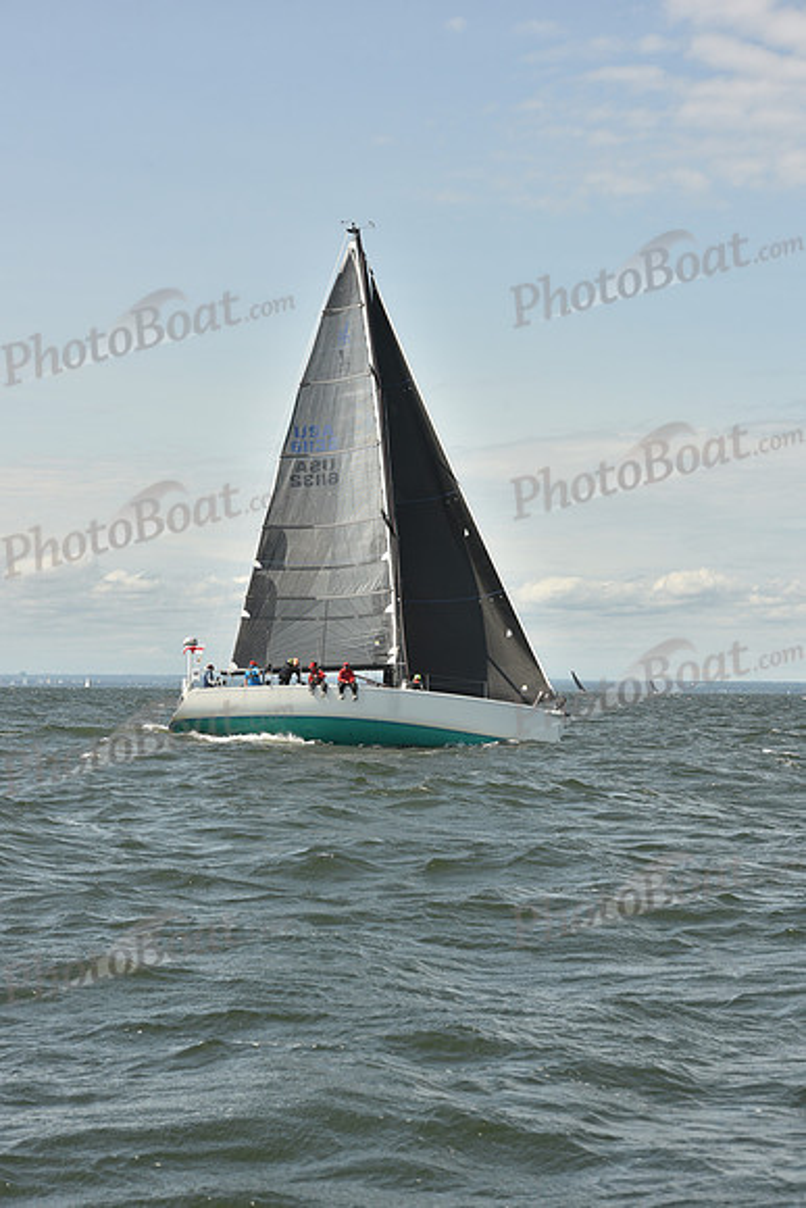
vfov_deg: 23.9
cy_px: 604
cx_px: 403
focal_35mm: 85
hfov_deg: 16.1
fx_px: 2853
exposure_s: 1/800
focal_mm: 85
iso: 250
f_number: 9
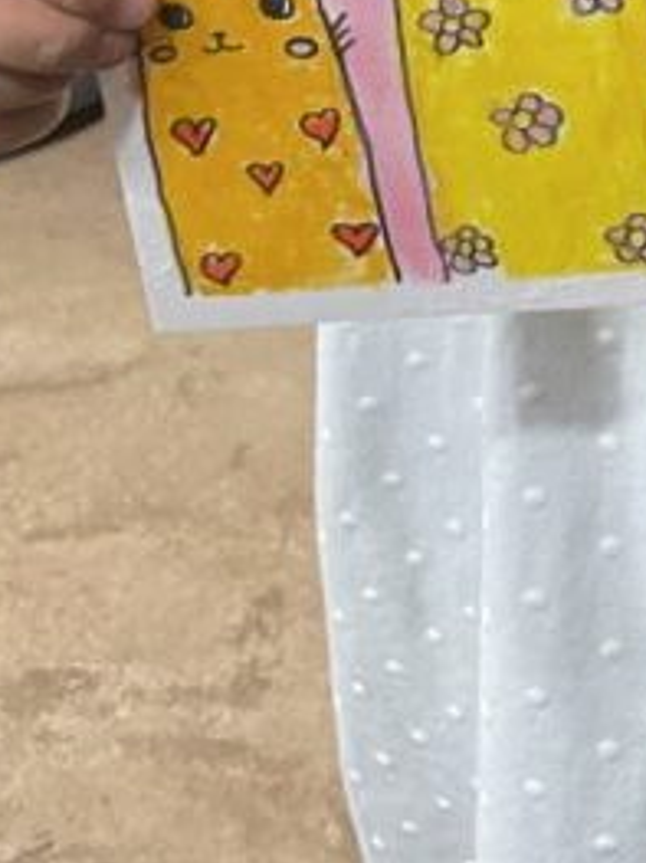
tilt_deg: -18.5
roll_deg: +0.4
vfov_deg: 16.7
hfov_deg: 14.1
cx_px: 925
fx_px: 2465
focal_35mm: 99
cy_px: -666
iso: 125
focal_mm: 4.2
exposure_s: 1/50
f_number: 1.6
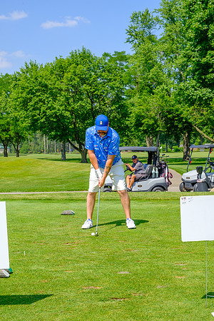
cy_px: 160
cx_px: 107
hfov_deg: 25.1
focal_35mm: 54
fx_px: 481
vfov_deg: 36.9
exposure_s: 1/320
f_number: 9
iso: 200
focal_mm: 35.8
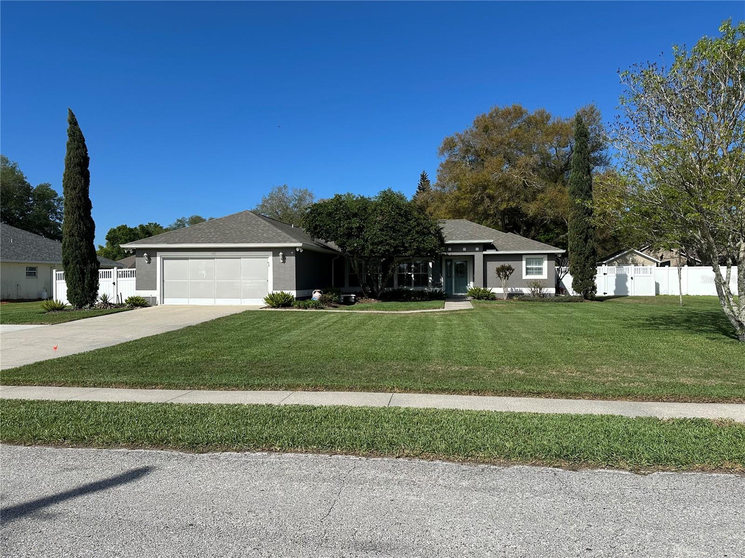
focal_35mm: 24
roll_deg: +0.1
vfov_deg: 56.8
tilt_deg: -1.0
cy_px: 279
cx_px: 372
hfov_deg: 71.6
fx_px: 517
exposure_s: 1/6623
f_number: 1.78
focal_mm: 6.86
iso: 80
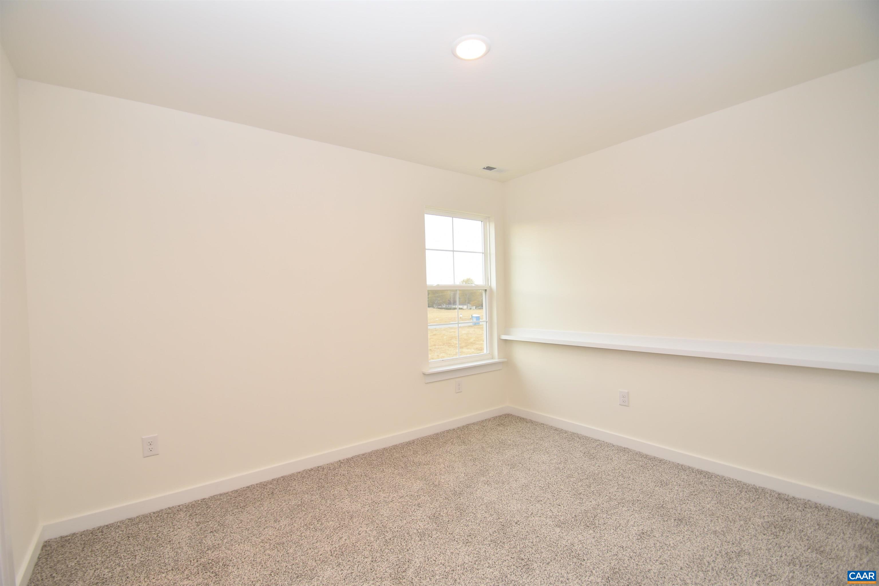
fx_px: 366
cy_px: 293
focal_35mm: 15
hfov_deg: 100.4
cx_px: 440
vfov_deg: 77.3
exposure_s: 1/60
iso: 200
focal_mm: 10
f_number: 4
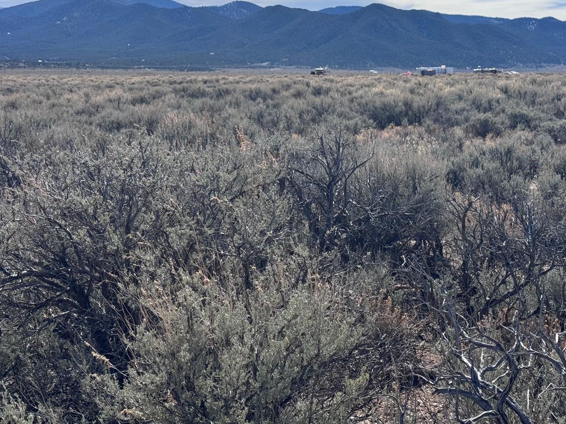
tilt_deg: -5.4
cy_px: 163
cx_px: 340
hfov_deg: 31.1
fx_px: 1014
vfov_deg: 23.6
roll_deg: +0.6
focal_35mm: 62
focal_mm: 6.76
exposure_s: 1/5376
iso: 64
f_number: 1.78
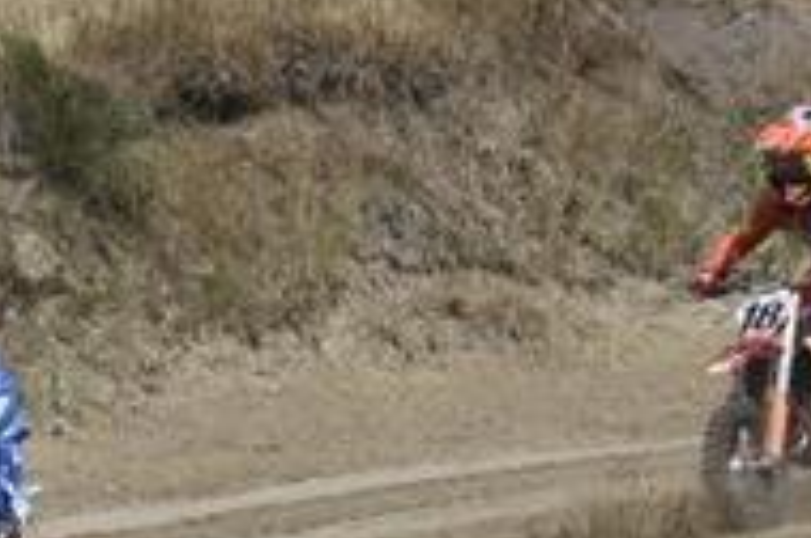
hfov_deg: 2.4
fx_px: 19341
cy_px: 754
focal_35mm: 860
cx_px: -299
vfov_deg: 1.6
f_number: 9
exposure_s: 1/5000
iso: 1600
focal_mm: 165
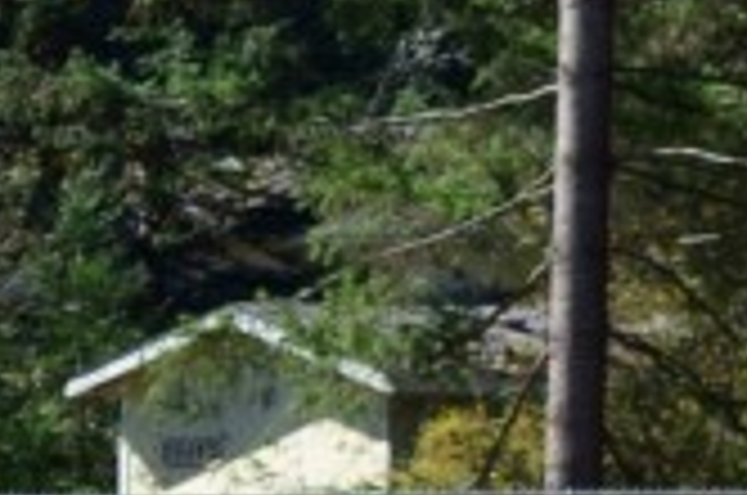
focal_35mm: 510
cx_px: -1098
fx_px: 10564
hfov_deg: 4.0
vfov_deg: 2.7
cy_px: 898
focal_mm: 55
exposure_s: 1/400
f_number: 11
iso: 400
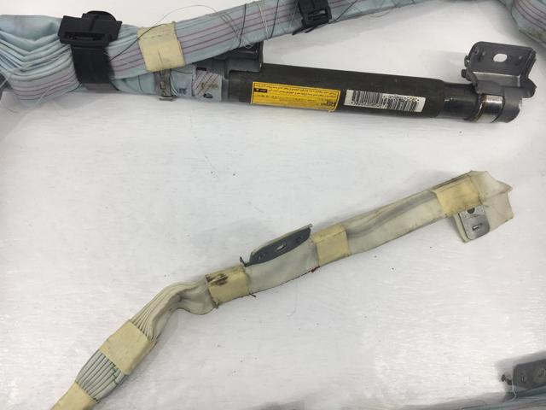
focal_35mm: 29
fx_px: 457
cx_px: 273
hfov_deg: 61.7
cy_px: 205
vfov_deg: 48.2
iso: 32
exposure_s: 1/100
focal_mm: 4.15
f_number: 2.2
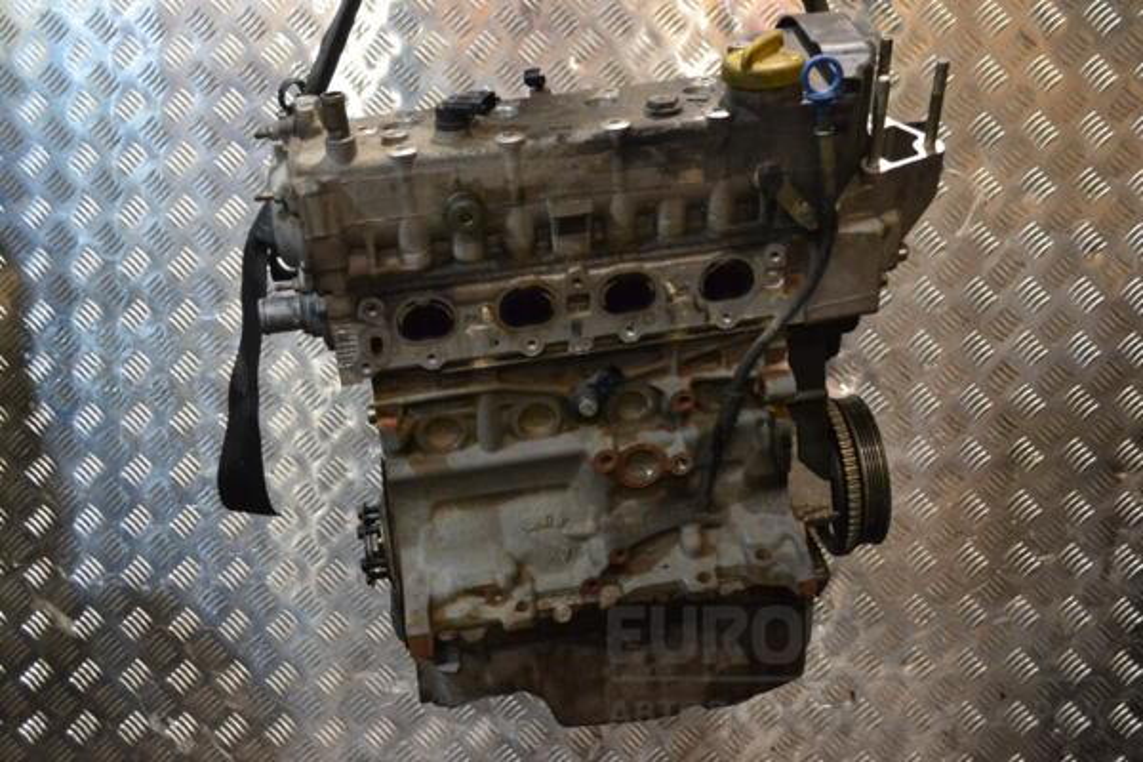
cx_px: 572
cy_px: 381
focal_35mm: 39
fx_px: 1238
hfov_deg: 49.6
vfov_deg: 34.2
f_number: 5.6
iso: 3200
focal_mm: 26
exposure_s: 1/125
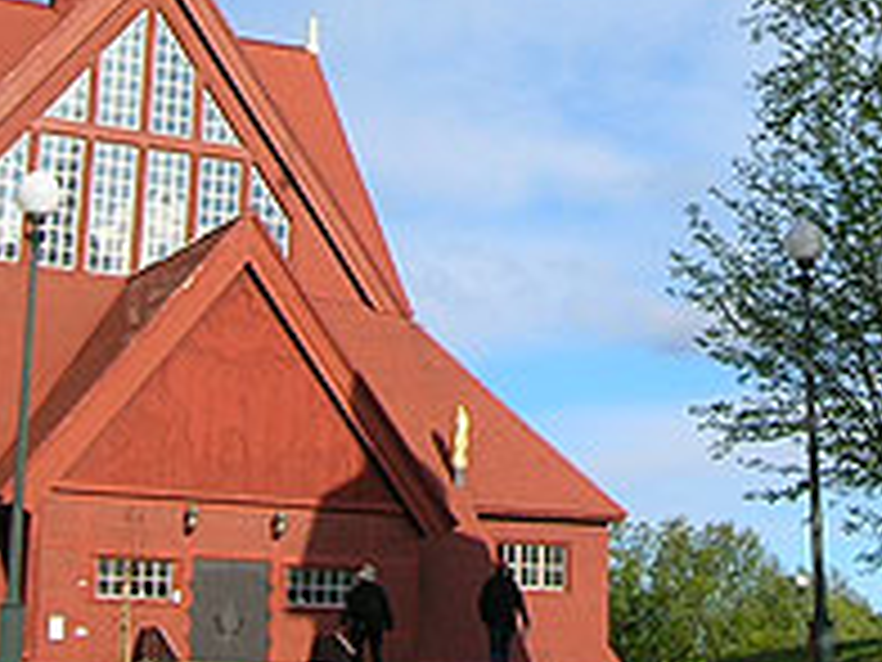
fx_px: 1987
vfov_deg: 18.3
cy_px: -23
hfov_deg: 24.6
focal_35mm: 78
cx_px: 711
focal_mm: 5.7
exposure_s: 1/312
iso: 50
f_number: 4.9
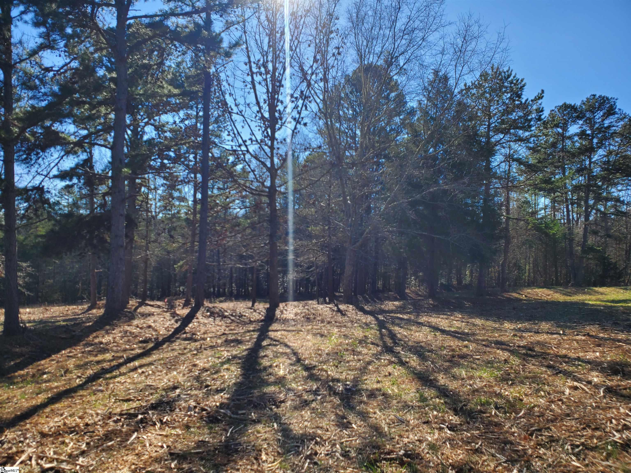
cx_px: 316
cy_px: 236
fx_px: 474
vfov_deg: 53.1
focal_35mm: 26
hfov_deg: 67.3
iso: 50
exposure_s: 1/1087
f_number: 2.4
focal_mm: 4.3
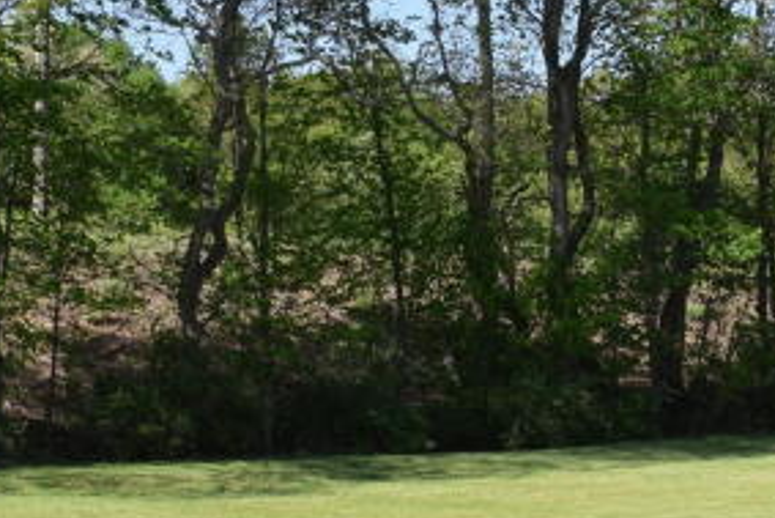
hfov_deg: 18.3
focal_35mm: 110
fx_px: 2369
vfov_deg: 12.5
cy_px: 211
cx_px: 707
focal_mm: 18
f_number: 9
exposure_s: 1/320
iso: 200
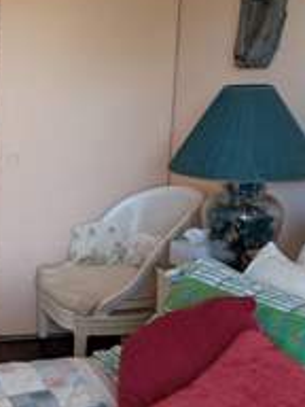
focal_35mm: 60
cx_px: -133
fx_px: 705
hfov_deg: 21.2
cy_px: 182
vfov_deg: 32.2
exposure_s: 1/260
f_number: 1.68
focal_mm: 6.9
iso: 1201
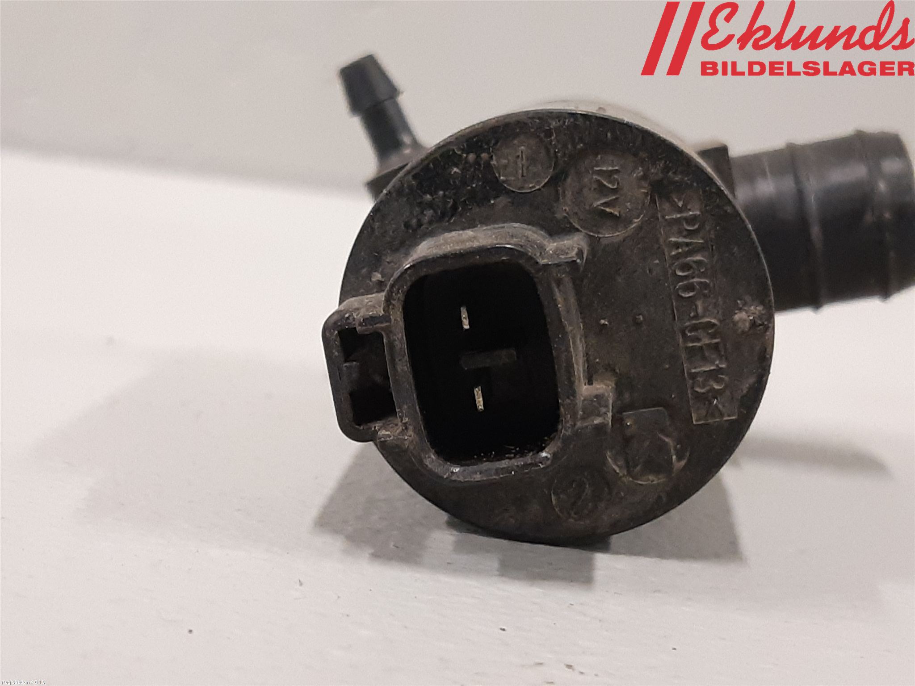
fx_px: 687
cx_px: 458
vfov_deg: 53.1
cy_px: 343
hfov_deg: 67.3
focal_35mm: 26
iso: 250
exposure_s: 1/50
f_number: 1.7
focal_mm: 3.93
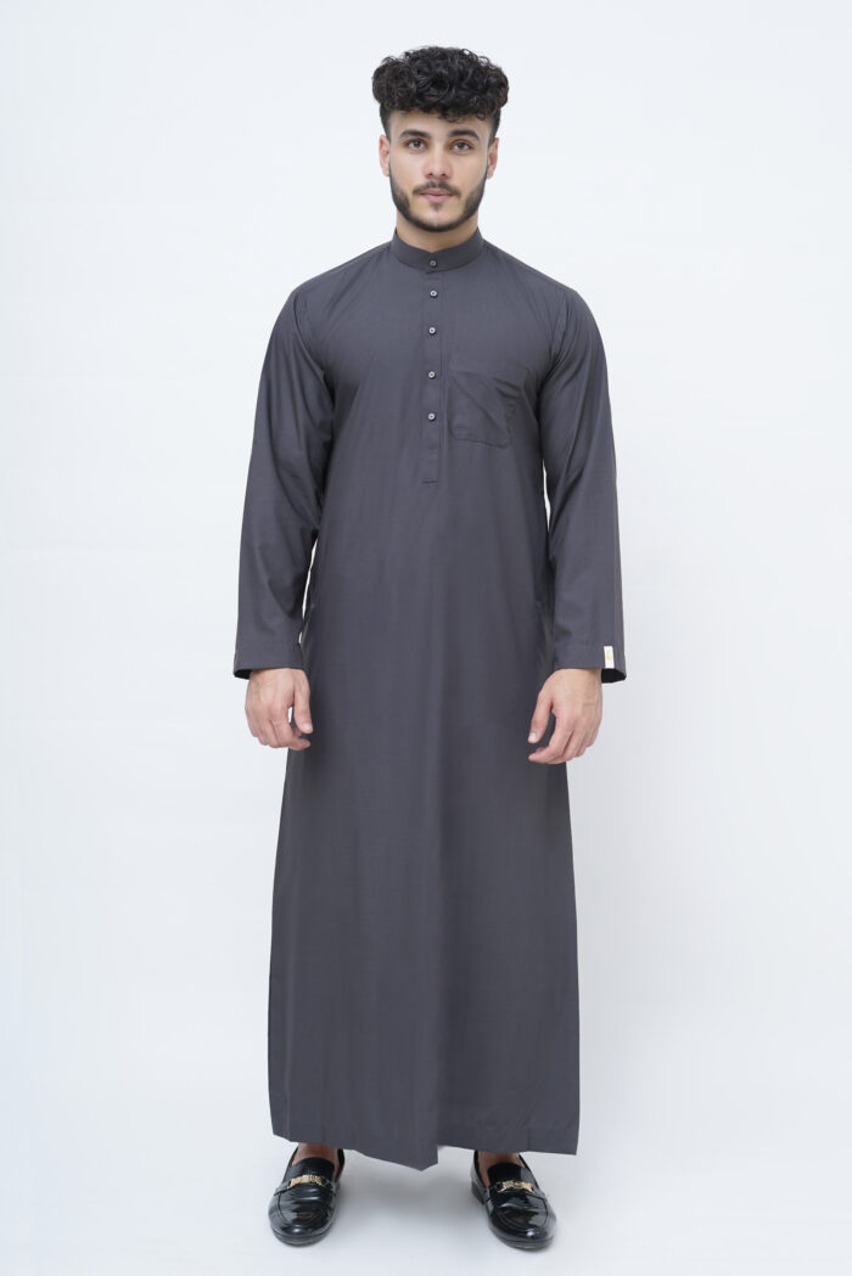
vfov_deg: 39.6
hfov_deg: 27.0
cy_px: 638
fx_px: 1774
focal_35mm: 50
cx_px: 426
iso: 100
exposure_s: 1/125
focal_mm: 50
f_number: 4
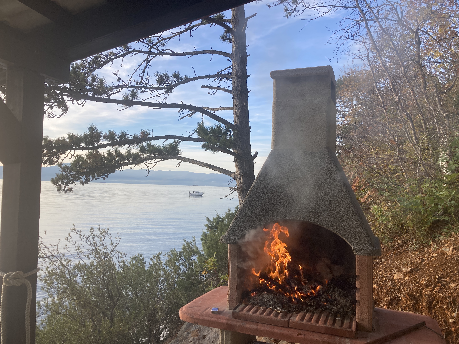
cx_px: 230
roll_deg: -1.7
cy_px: 172
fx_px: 371
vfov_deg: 49.7
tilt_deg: +5.3
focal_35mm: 28
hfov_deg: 63.4
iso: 20
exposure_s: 1/695
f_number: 1.8
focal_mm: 3.99
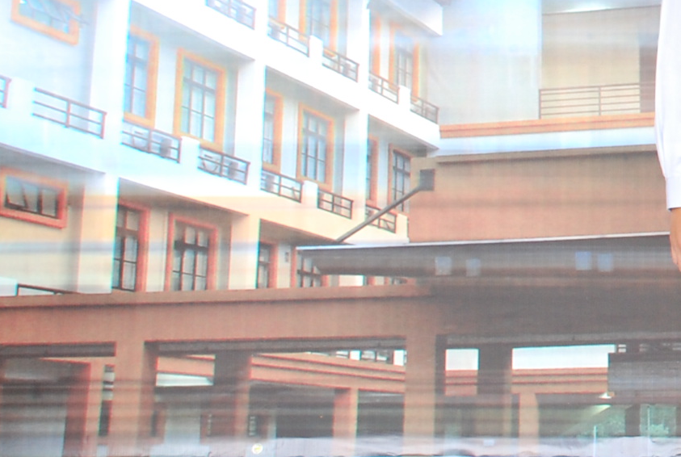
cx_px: 1111
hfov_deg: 14.0
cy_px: 66
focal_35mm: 134
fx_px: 2540
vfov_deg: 10.2
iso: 400
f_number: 5.6
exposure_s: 1/80
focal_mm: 26
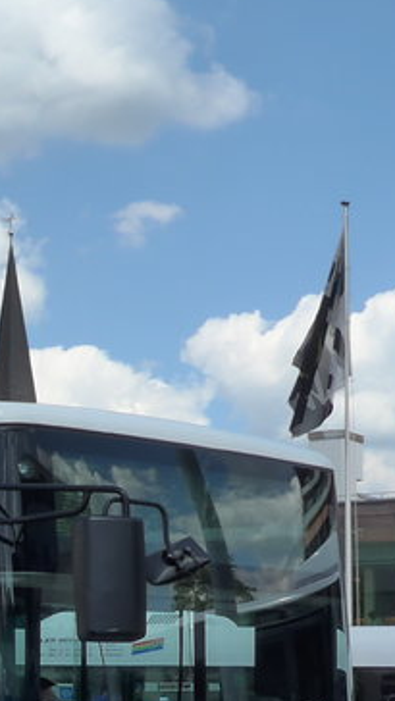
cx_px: -642
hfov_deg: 8.8
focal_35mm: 122
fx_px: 2270
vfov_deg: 17.4
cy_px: 576
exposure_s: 1/640
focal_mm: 7
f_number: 5
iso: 160
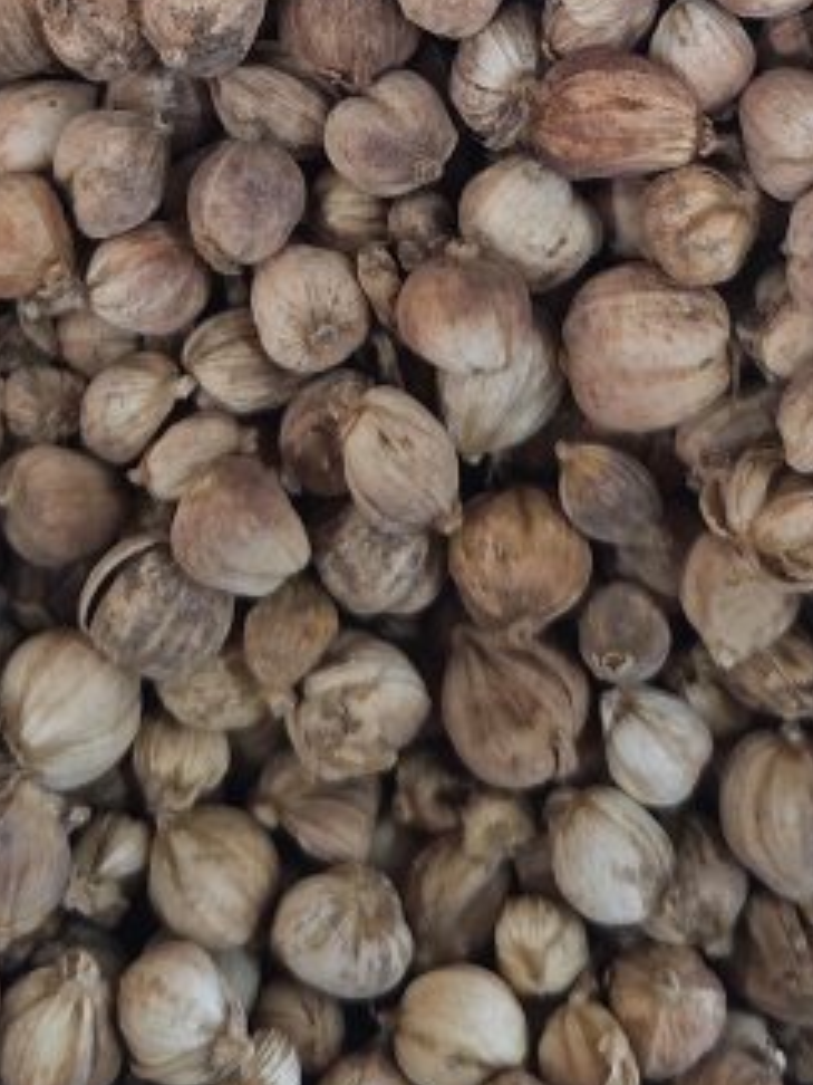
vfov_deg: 22.9
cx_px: 355
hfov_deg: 18.7
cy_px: -189
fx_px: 2474
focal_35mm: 79
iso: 365
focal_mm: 5.56
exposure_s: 1/100
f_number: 1.88
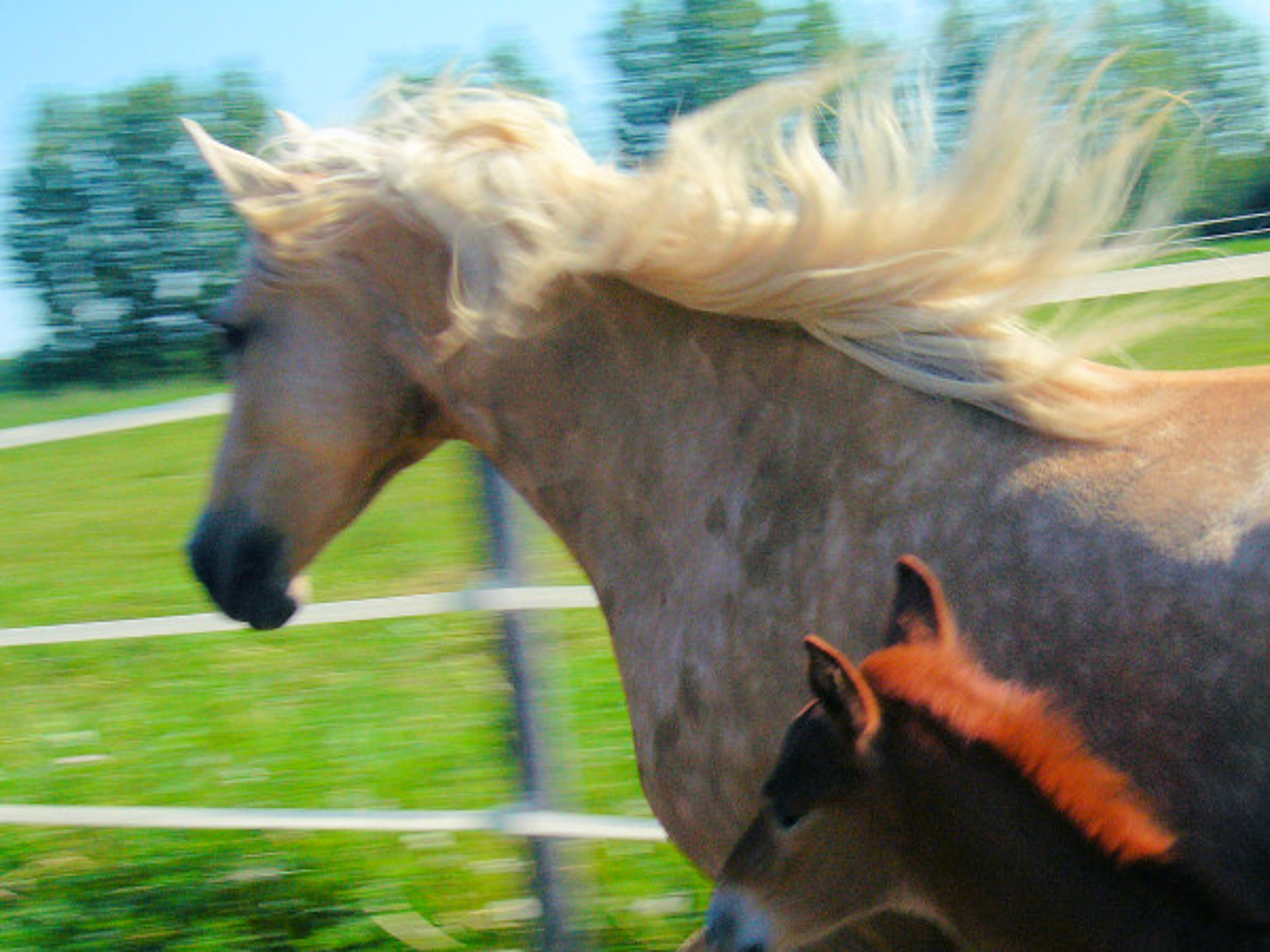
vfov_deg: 21.0
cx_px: 635
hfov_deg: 27.8
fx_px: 2568
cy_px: 476
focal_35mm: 70
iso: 100
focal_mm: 11.6
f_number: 11.3
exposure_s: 1/100
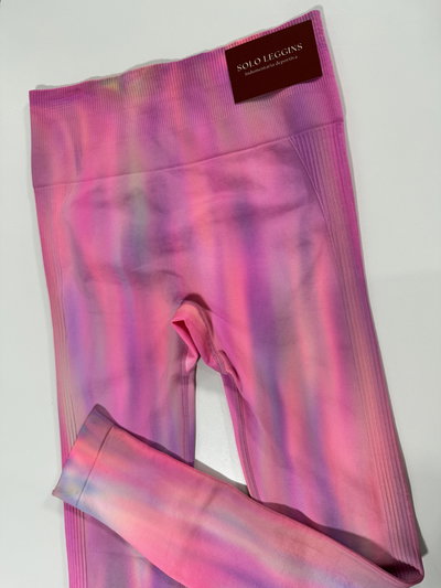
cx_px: 220
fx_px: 408
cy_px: 294
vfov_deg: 71.6
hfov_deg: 56.8
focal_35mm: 24
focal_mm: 6.76
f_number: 1.78
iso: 125
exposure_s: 1/100
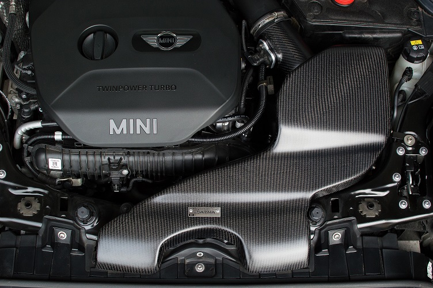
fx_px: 631
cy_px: 144
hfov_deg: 37.9
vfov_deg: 25.7
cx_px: 216
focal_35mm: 52
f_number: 5.6
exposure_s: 1/400
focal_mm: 35
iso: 800
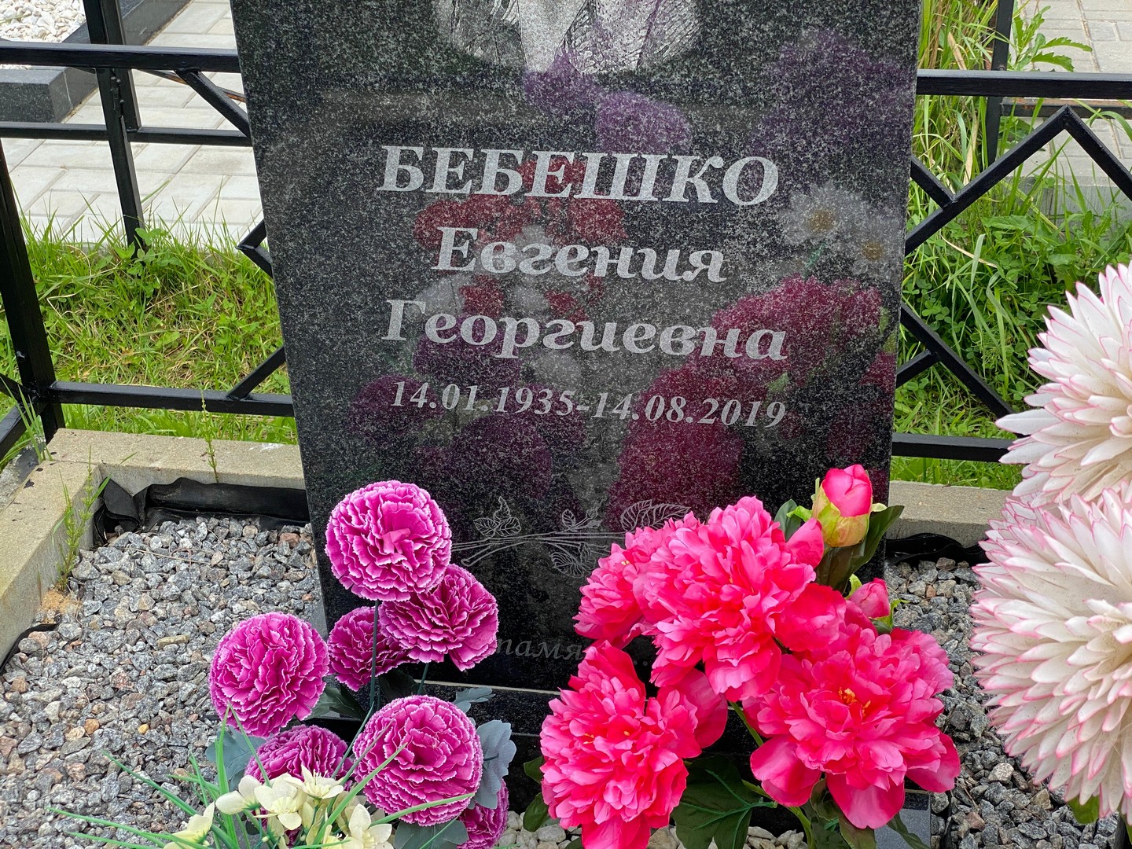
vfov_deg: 28.0
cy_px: 424
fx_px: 1700
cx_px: 566
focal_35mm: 52
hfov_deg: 36.8
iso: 20
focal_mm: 6
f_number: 2
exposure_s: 1/592
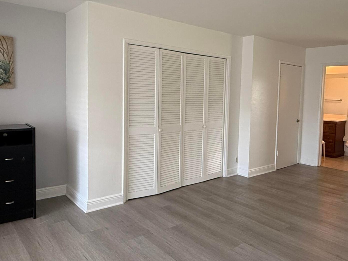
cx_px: 212
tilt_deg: -4.2
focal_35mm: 29
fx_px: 292
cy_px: 113
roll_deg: -2.2
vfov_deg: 48.1
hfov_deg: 61.0
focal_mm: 2.22
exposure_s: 1/120
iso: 320
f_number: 2.2
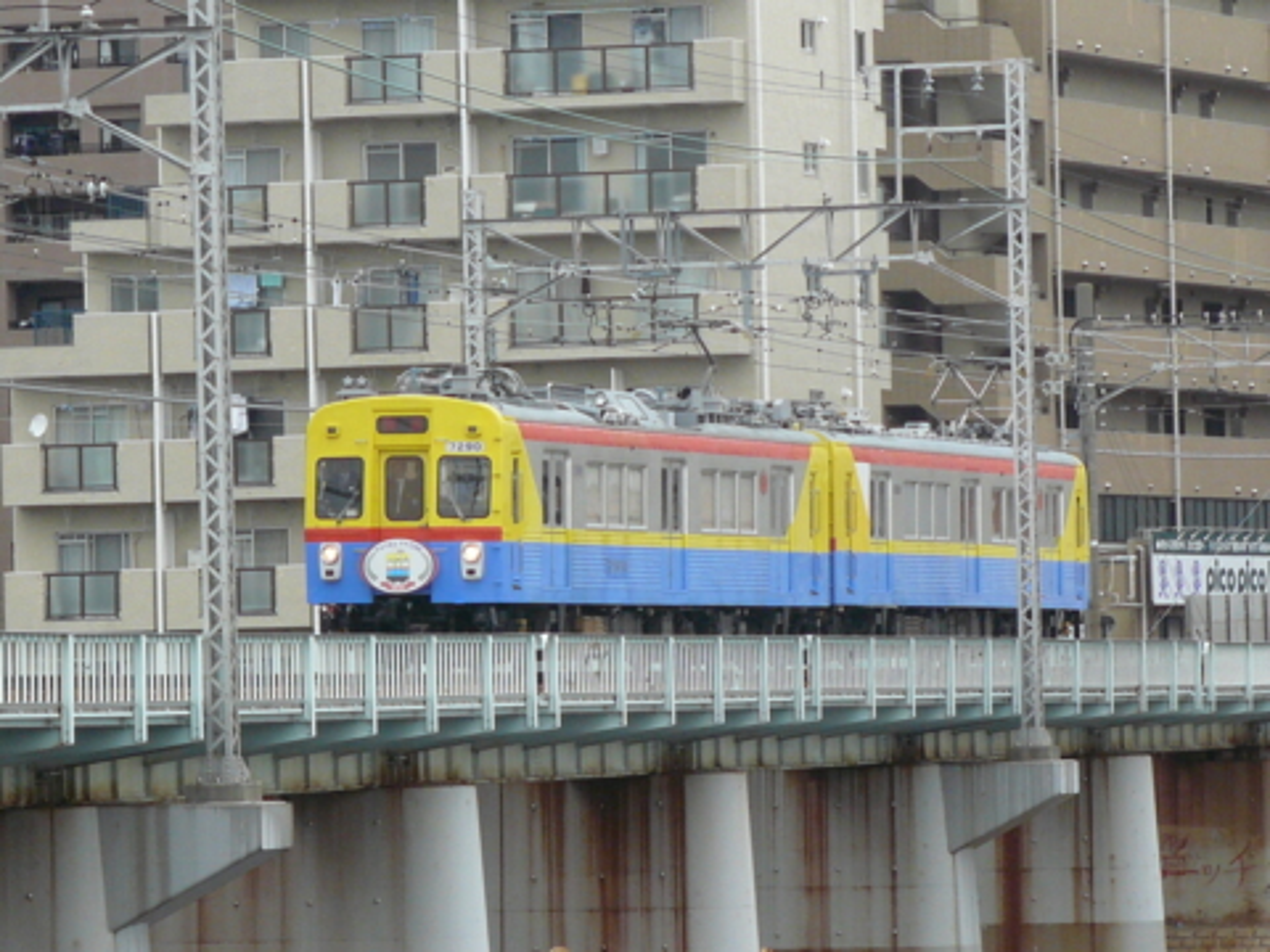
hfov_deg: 8.0
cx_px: 635
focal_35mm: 246
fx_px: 9025
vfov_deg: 6.0
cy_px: 476
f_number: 3.3
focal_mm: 27.4
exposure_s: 1/400
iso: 200
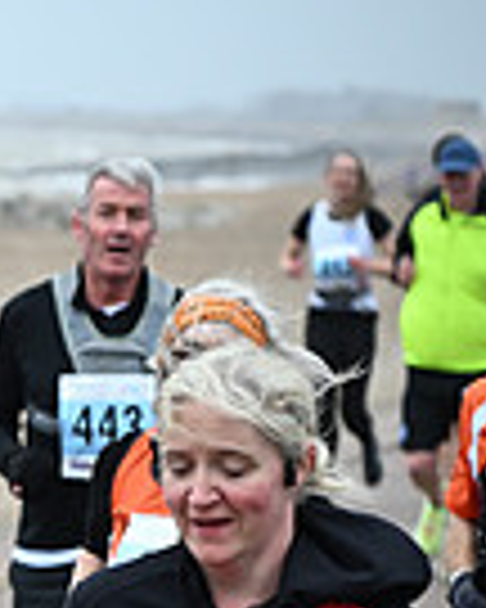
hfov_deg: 4.1
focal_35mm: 370
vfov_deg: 5.2
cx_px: -648
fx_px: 6652
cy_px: 849
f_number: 4
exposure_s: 1/800
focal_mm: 92
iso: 500
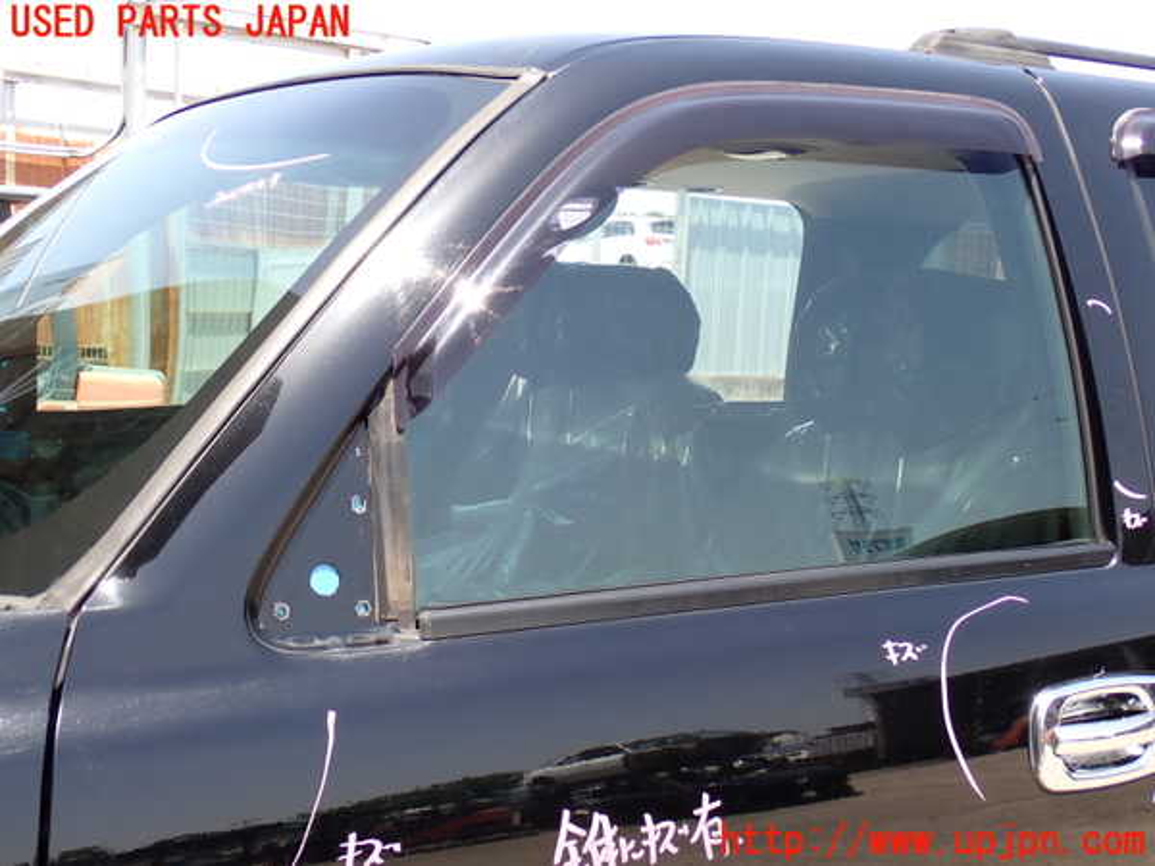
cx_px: 578
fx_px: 1468
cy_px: 433
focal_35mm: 44
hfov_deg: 42.9
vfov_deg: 32.9
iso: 100
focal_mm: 7.84
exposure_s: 1/160
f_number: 4
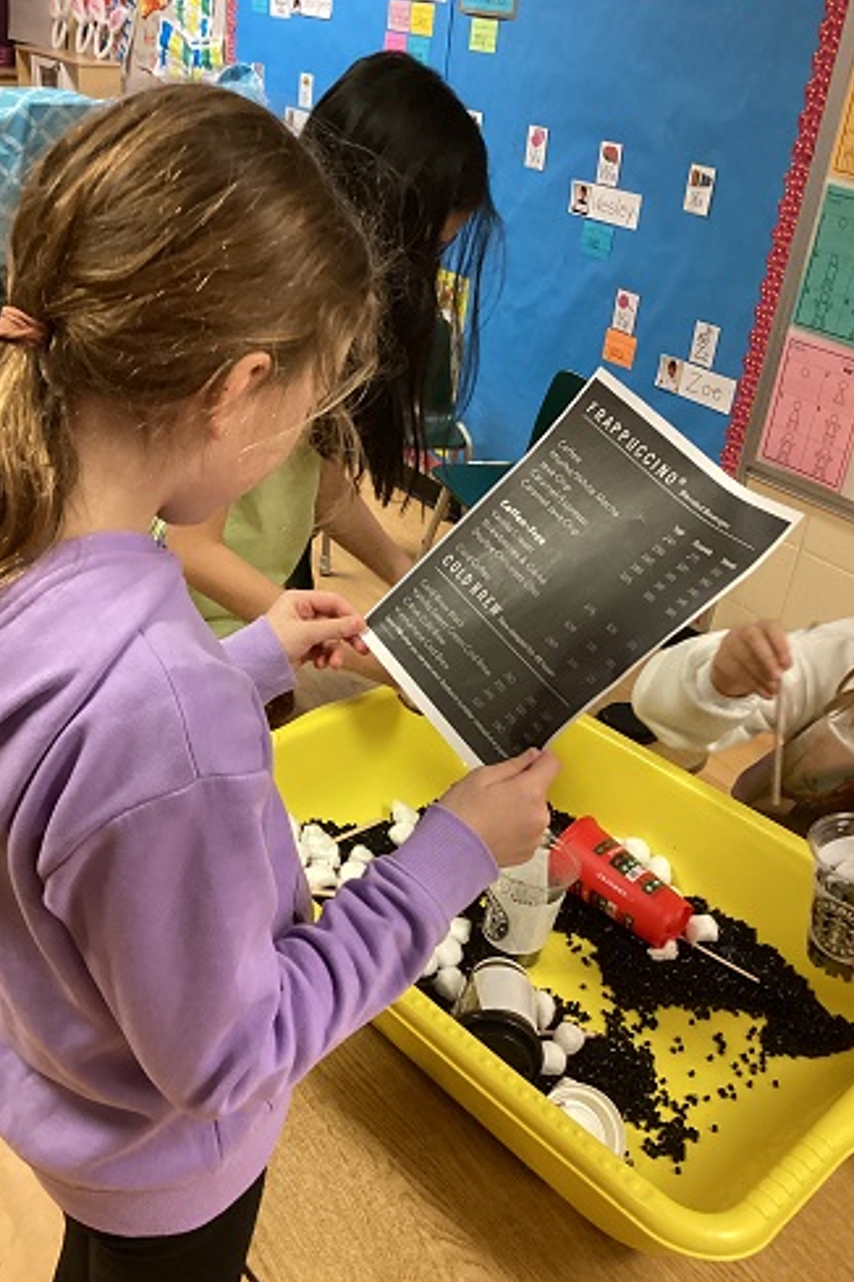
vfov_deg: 57.2
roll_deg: -5.0
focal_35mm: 33
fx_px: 1174
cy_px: 634
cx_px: 373
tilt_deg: -29.5
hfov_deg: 39.9
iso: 320
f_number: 2.4
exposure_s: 1/50
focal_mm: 3.3
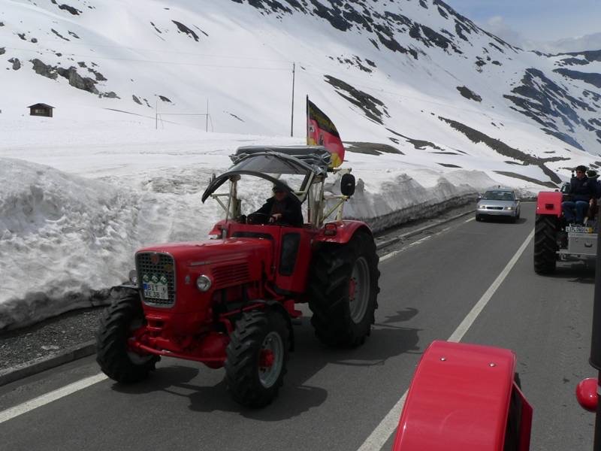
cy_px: 226
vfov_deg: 39.7
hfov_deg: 51.4
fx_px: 625
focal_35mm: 36
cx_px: 300
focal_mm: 6
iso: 80
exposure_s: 1/1000
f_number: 6.5
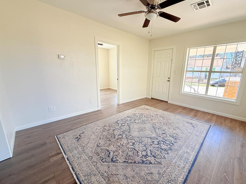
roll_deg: -1.7
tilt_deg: -11.4
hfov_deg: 98.0
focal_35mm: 15
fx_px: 107
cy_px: 94
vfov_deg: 81.7
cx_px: 131
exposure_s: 1/245
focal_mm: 2.22
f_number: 2.2
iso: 64
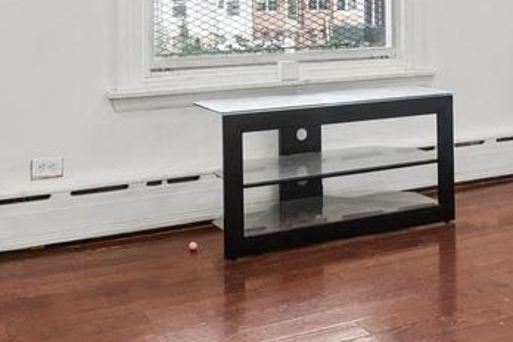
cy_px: -17
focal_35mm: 58
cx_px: 326
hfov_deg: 34.3
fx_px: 826
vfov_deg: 22.3
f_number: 9
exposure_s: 1/30
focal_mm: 14
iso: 250
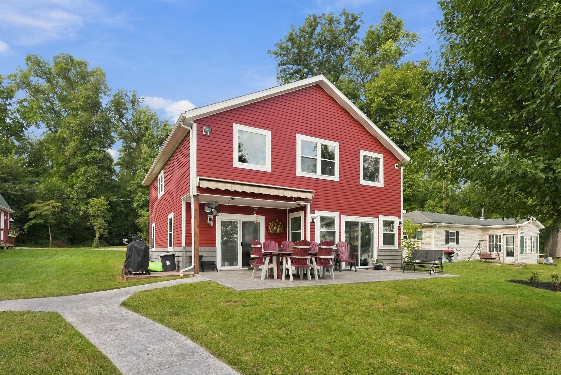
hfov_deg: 89.7
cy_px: 188
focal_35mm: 18
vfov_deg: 67.1
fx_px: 282
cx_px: 280
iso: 640
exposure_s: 1/640
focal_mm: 18.1
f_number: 7.1
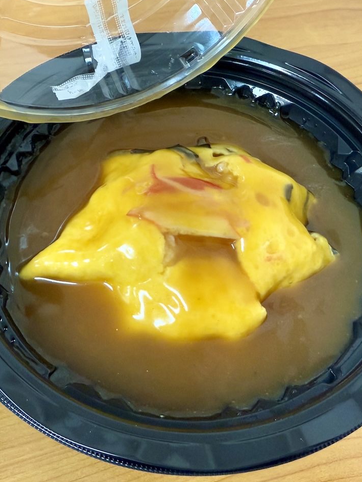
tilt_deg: -60.1
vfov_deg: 55.3
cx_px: 209
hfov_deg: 42.8
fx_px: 460
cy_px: 242
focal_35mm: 33
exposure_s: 1/50
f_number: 2.2
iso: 400
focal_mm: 2.22
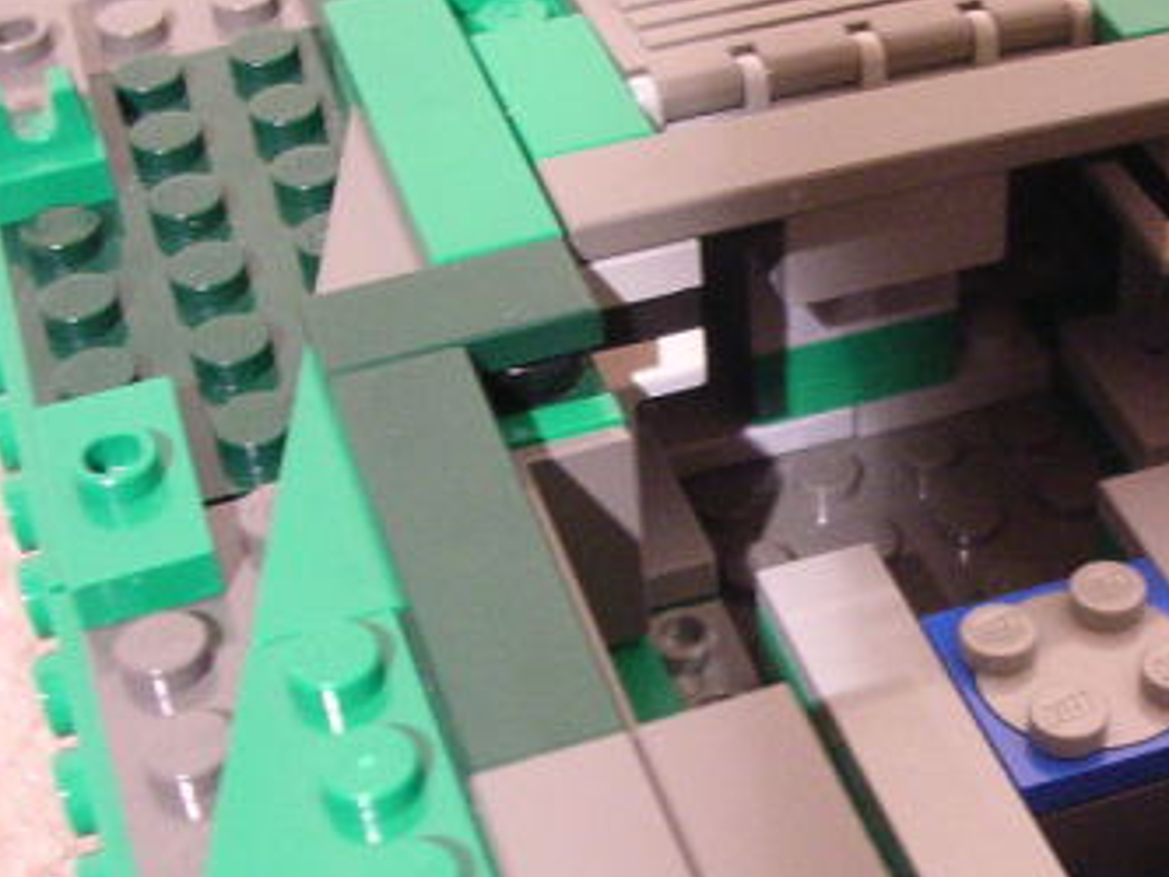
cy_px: 607
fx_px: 2466
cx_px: 1088
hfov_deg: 25.7
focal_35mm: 73
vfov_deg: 20.1
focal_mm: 5.8
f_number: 2.8
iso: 400
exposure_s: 1/1.8
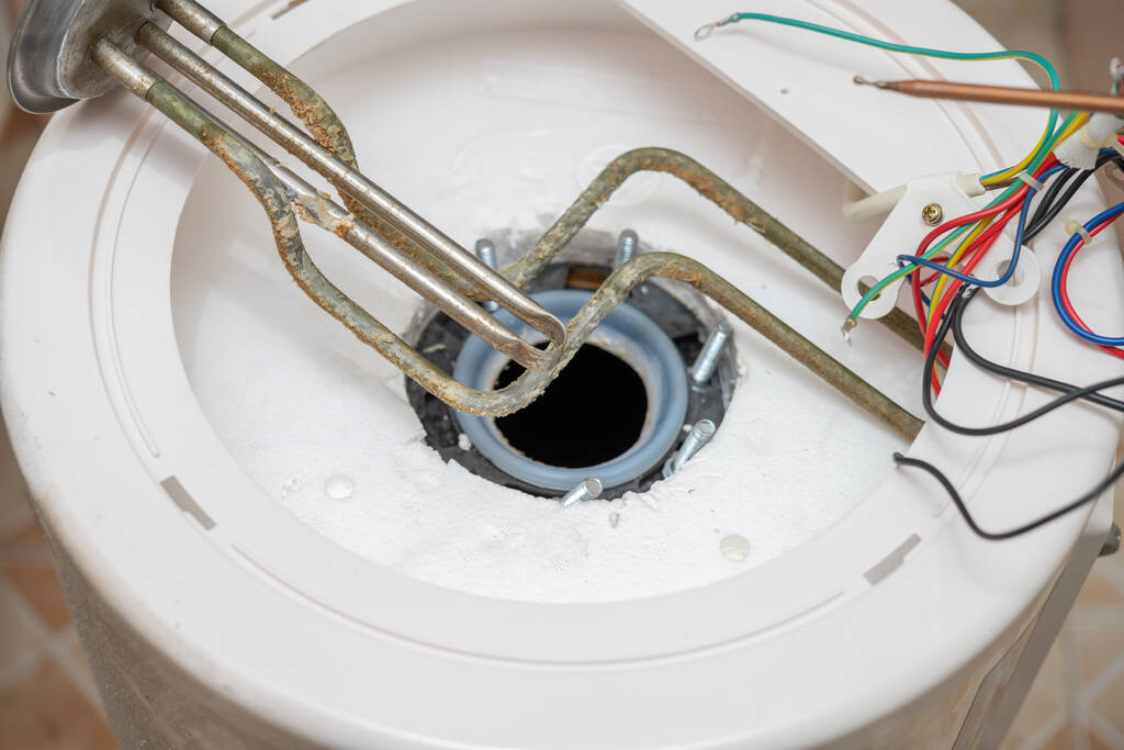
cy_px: 375
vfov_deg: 22.6
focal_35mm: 60
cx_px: 562
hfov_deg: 33.4
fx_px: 1873
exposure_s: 1/160
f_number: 5
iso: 200
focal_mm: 60
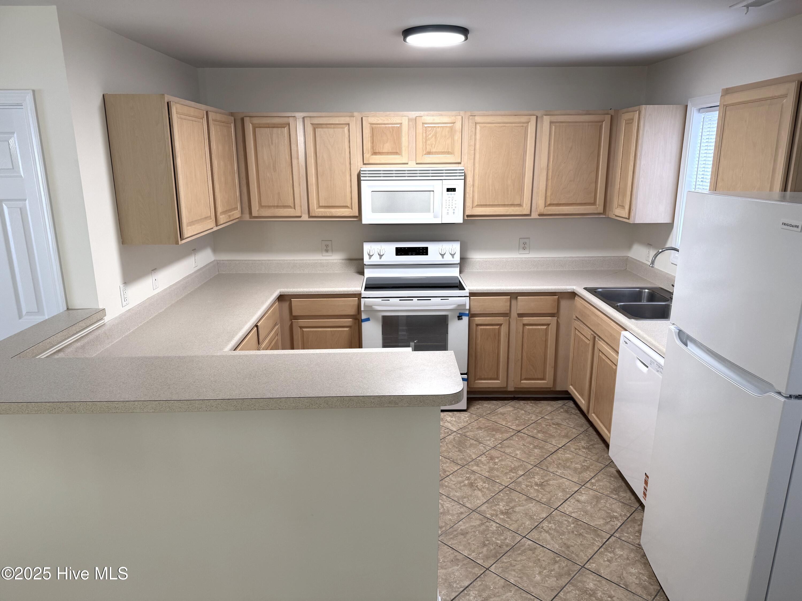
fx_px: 556
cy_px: 300
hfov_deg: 71.6
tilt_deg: -14.0
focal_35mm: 24
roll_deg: -1.2
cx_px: 401
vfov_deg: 56.8
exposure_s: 1/60
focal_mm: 6.76
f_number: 1.78
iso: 125
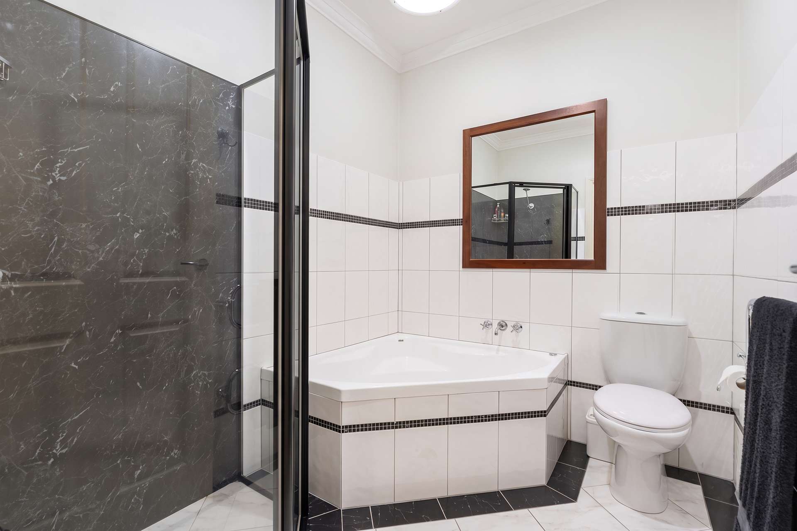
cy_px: 266
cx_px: 398
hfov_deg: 96.7
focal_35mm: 16
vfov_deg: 73.7
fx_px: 354
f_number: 5.6
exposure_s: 1/25
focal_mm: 16
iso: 320
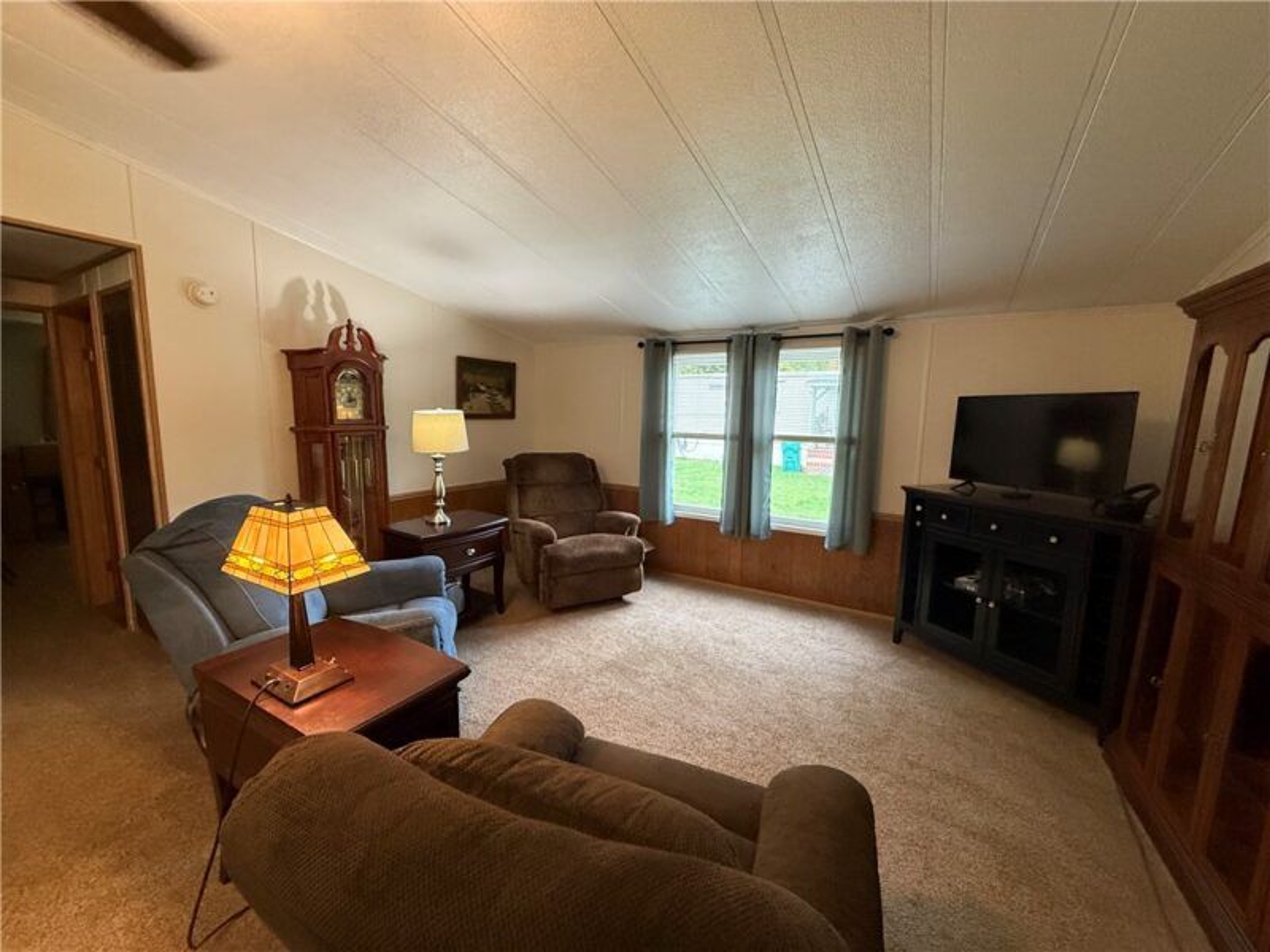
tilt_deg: -7.3
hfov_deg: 102.1
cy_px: 476
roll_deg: -0.8
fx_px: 514
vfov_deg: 85.7
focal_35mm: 14
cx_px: 635
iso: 500
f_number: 2.2
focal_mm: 2.22
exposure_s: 1/60
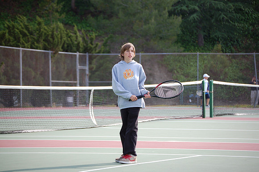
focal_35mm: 158
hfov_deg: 13.0
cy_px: 86
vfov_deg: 8.7
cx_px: 130
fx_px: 1132
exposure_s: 1/640
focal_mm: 105
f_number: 4.8
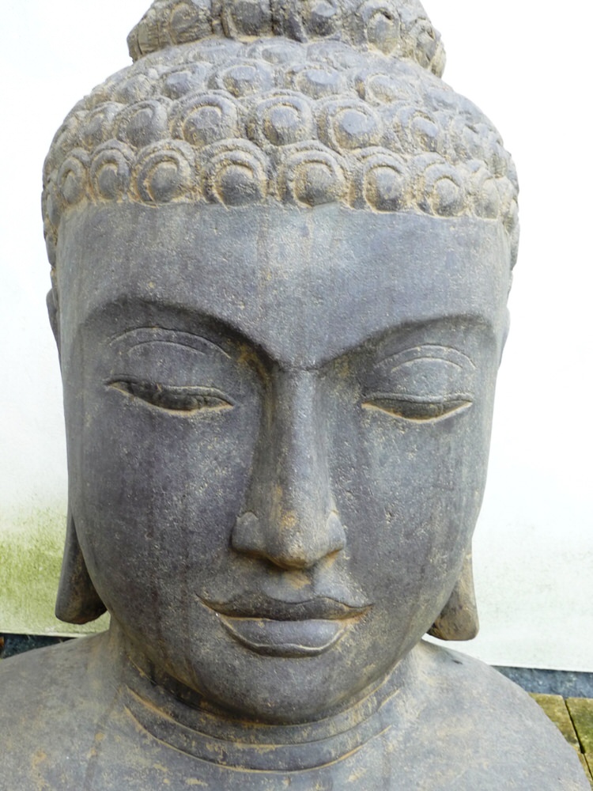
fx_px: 1028
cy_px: 396
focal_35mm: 45
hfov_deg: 32.2
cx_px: 296
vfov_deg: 42.1
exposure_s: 1/30
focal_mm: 7.6
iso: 125
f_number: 4.1
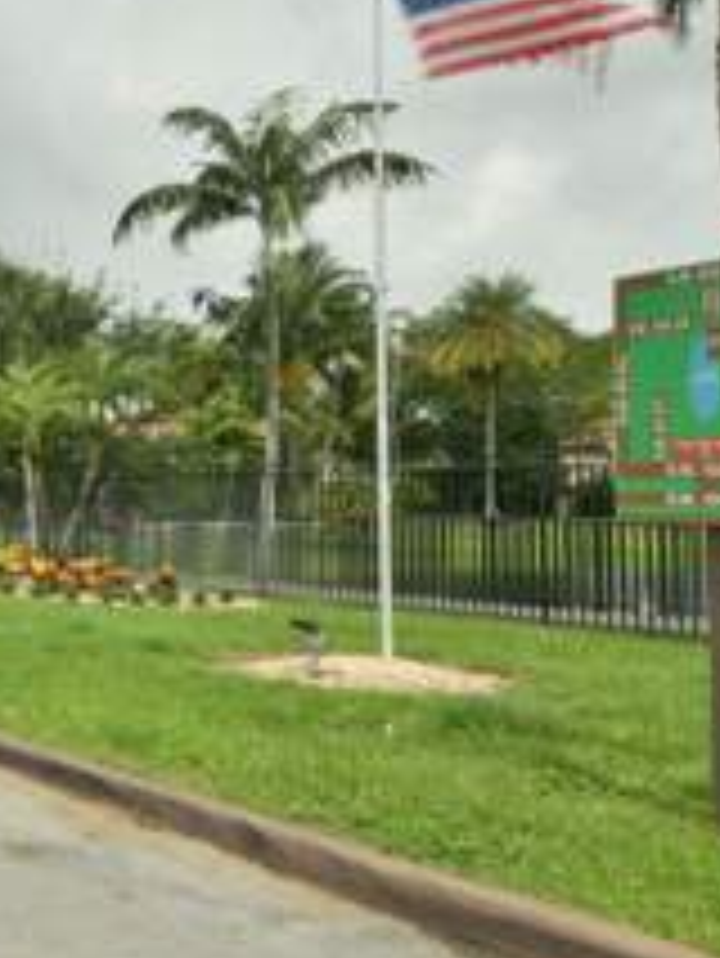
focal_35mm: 39
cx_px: -112
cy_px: 434
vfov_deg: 47.8
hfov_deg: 31.7
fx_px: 1080
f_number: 9
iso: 100
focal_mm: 12
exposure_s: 1/320
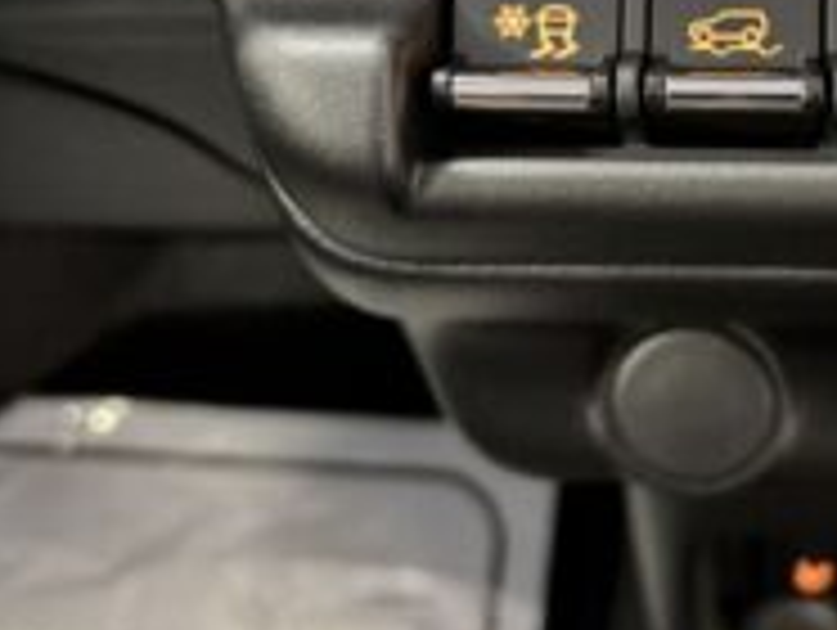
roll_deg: +1.1
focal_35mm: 49
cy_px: 164
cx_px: 670
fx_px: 1186
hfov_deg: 37.5
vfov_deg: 29.3
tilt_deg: -36.0
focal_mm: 5.96
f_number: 1.6
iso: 1250
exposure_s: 1/9
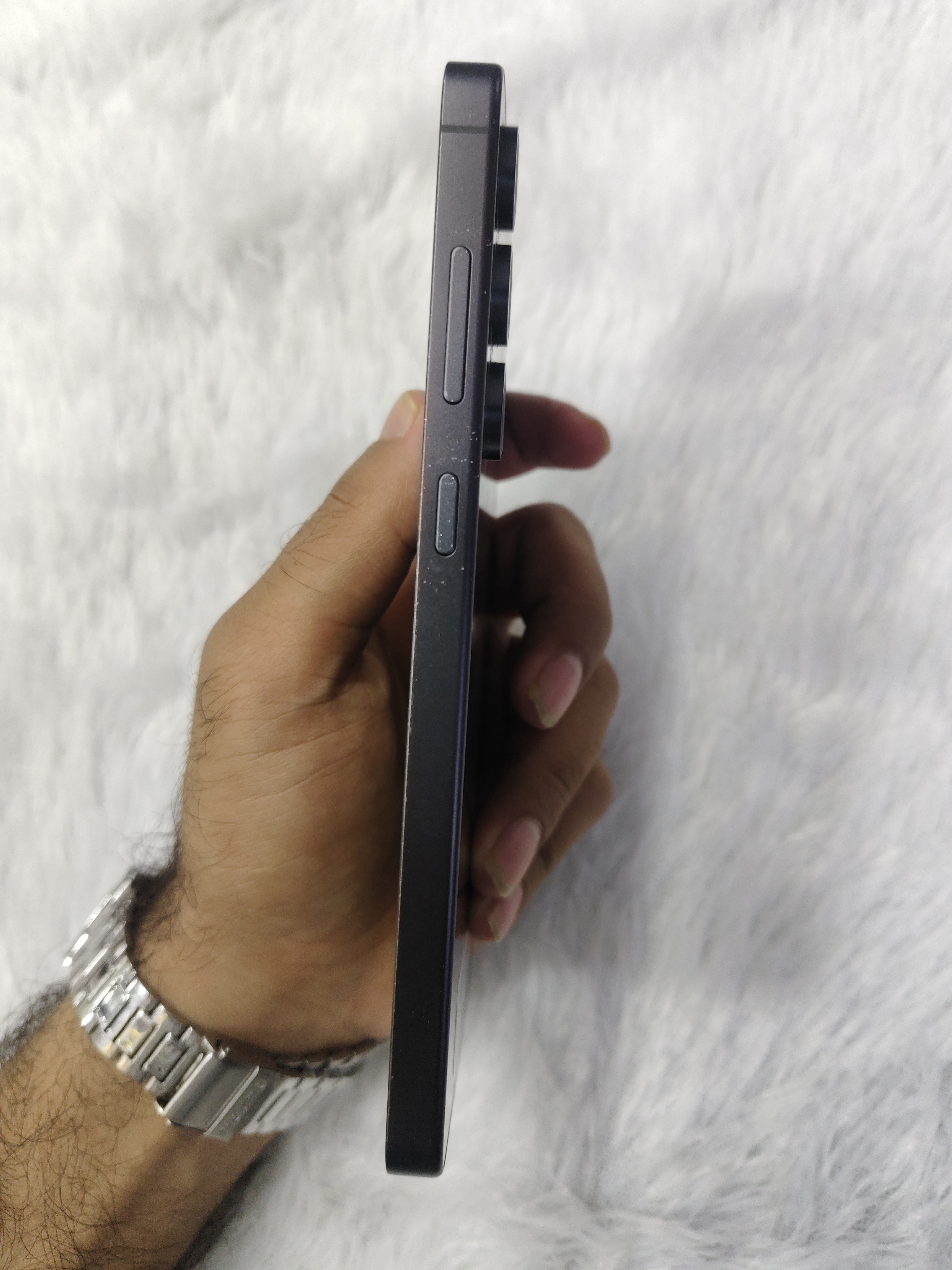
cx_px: 476
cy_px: 635
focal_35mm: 23
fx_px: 843
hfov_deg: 58.9
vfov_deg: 73.9
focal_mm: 5.56
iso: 178
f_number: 1.88
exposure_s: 1/100
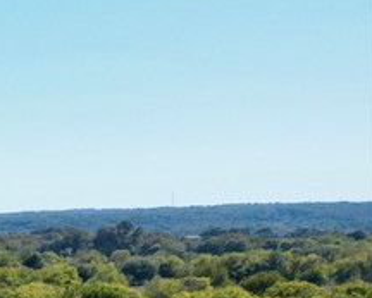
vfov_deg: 13.1
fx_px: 1223
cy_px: 453
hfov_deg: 13.2
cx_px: -505
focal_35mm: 111
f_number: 1.7
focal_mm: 6.72
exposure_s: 1/4000
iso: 160
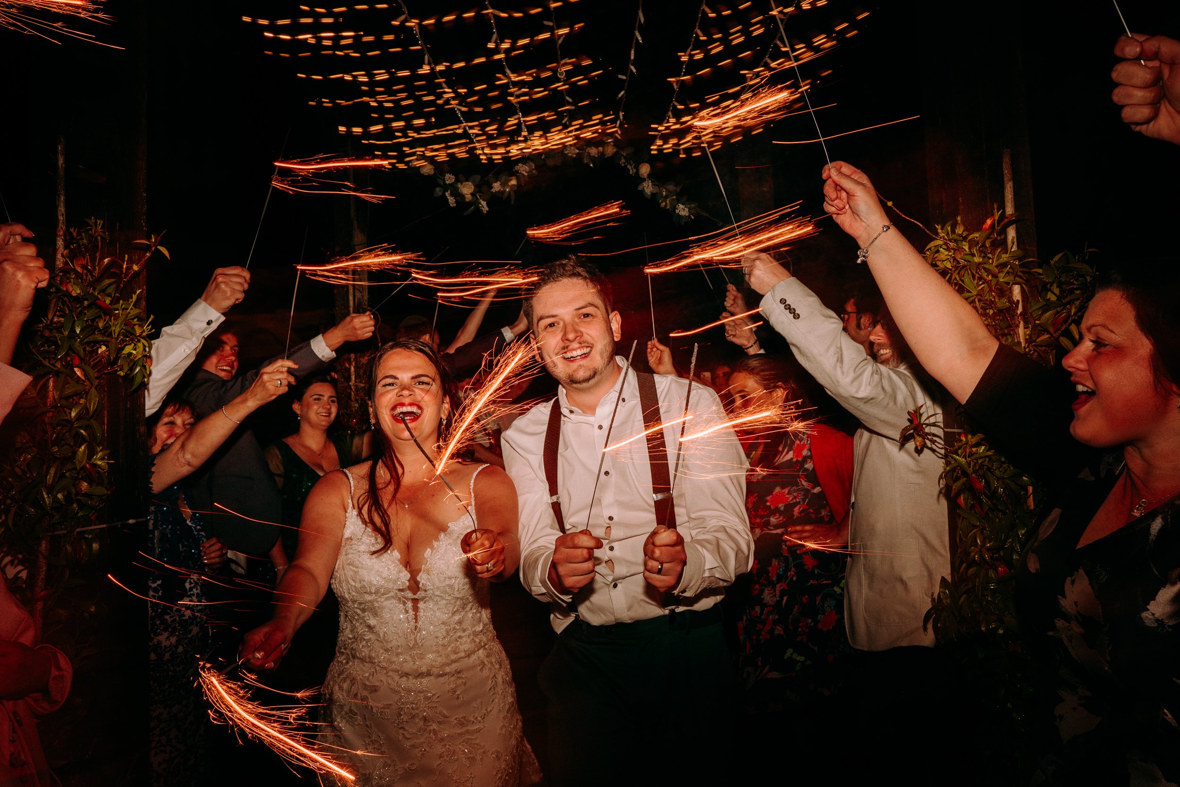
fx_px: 819
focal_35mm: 25
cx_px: 590
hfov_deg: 71.5
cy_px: 394
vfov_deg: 51.3
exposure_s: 1/20
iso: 640
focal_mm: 25
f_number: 9
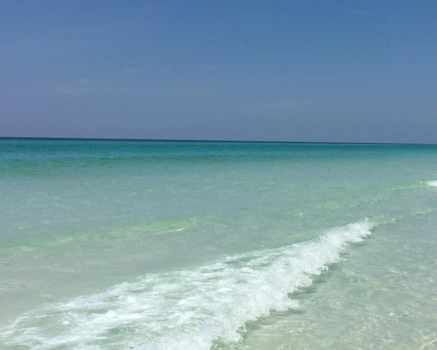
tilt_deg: +0.4
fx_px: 724
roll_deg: -2.4
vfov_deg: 27.1
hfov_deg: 32.9
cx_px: 328
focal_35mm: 56
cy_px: 137
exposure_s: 1/5650
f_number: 2.2
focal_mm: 4.15
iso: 32
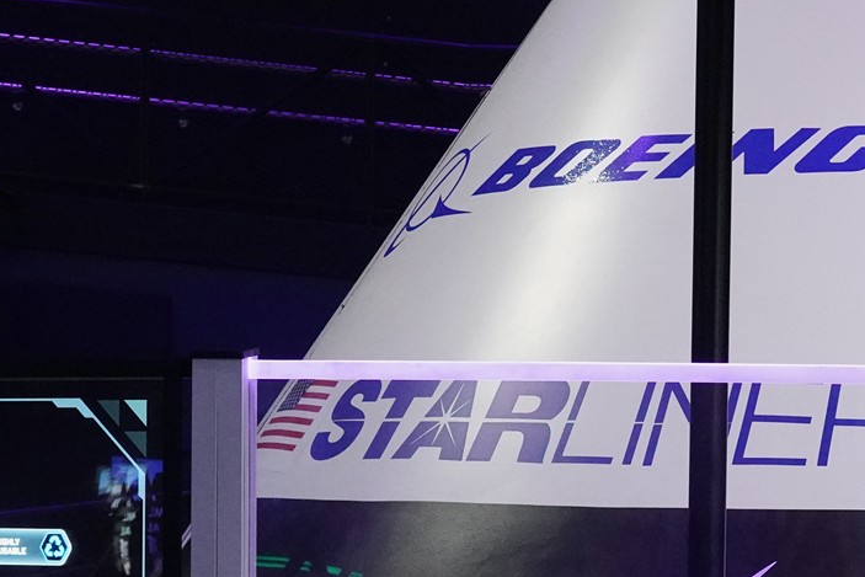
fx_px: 2187
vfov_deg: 15.0
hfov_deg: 21.5
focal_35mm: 91
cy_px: 337
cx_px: 886
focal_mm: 32
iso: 8000
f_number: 8
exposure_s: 1/80
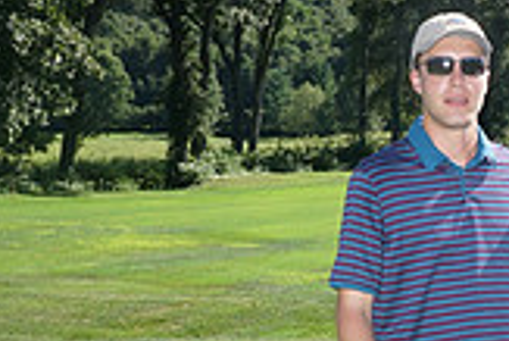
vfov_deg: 12.3
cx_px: 615
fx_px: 1557
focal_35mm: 110
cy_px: 349
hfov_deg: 17.7
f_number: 18
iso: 800
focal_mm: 31
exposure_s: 1/200
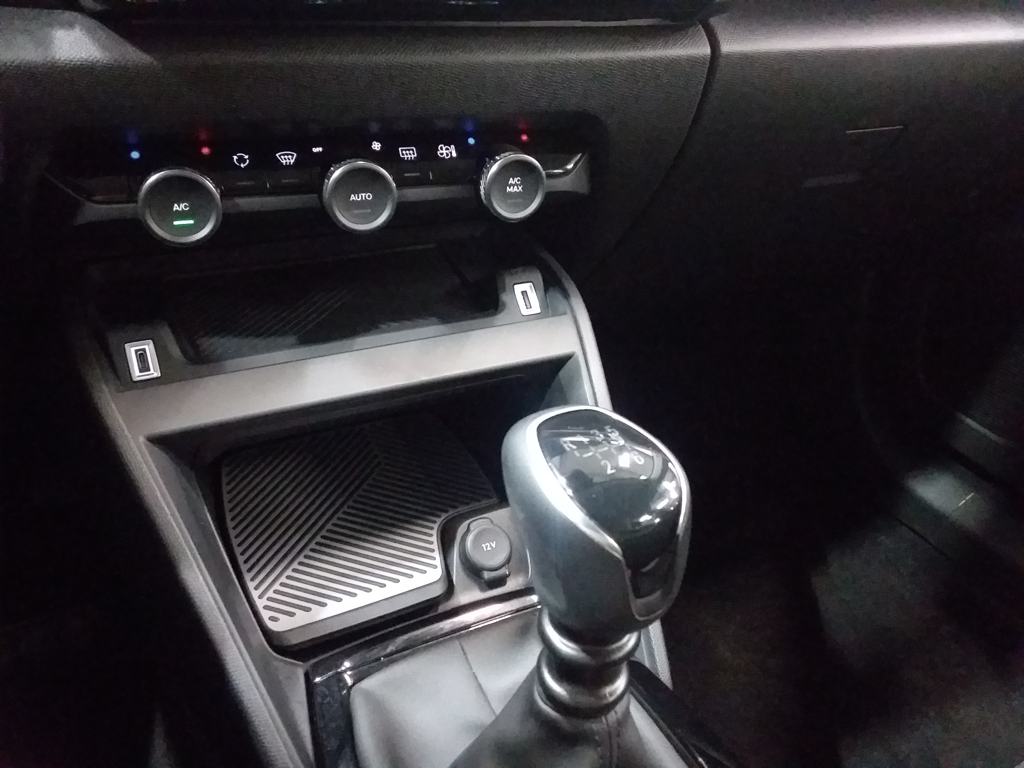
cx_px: 512
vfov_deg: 49.7
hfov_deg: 63.4
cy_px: 384
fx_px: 828
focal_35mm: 28
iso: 1000
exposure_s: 1/17
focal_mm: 2.91
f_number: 1.9
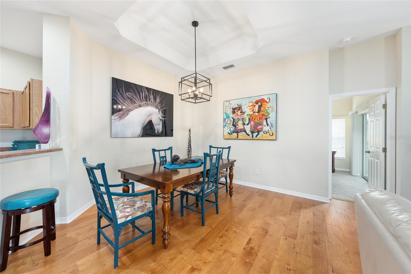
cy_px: 137
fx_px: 148
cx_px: 206
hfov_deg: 108.3
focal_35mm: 13
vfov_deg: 85.4
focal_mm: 13
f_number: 5.6
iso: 400
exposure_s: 1/8
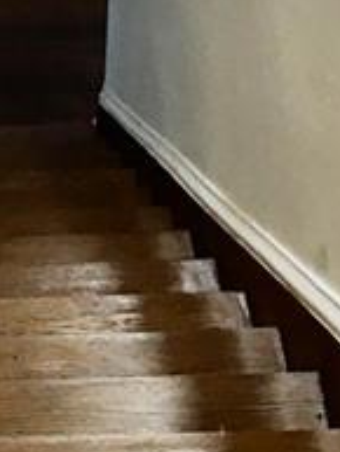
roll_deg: +2.8
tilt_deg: -36.2
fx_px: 2355
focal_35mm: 180
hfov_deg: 8.1
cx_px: -115
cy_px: -75
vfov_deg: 10.8
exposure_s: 1/30
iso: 32
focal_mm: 4.15
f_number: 2.2
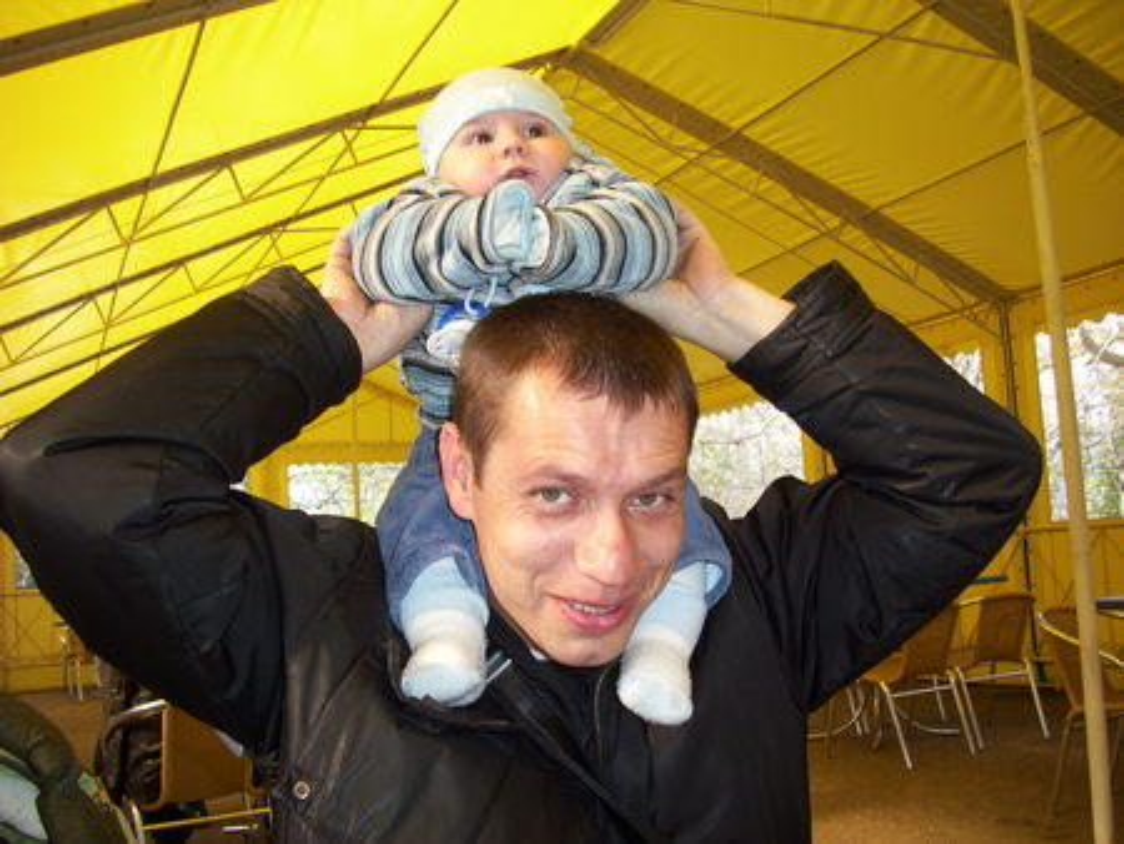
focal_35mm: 34
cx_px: 562
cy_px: 422
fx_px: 1105
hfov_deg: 53.9
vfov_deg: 41.8
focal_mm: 5.7
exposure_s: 1/160
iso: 80
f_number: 2.9
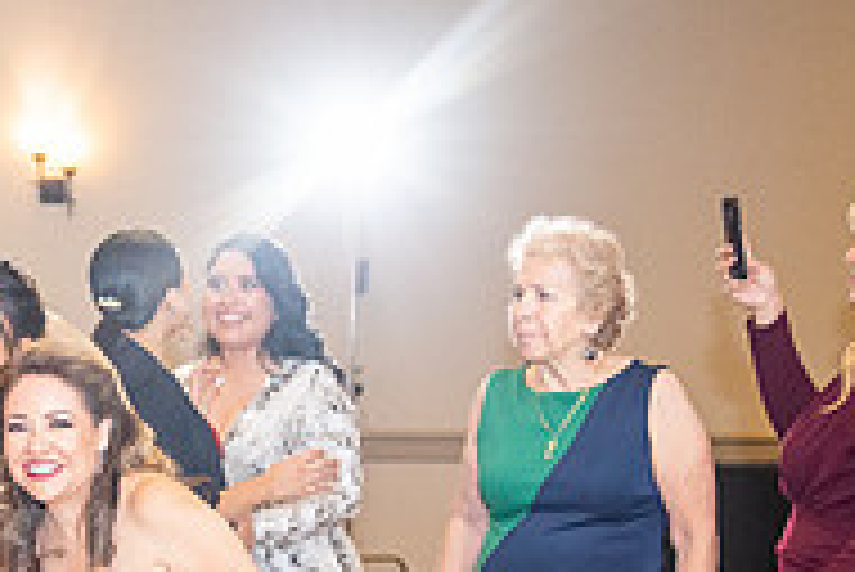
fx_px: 2757
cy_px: 615
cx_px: -54
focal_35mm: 116
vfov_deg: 11.7
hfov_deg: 17.1
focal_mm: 38
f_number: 2.8
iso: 1600
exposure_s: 1/250
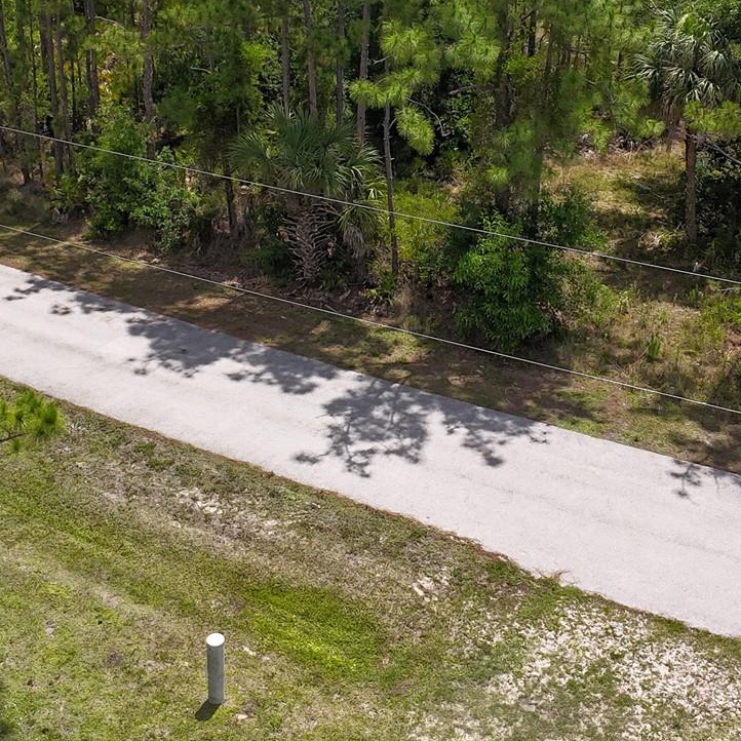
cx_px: 386
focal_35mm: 47
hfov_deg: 36.1
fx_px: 1138
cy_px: 133
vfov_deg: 34.8
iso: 130
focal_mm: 4.55
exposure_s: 1/1000
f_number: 2.8
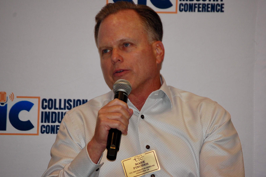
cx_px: 133
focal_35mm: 218
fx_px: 1606
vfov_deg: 6.3
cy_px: 88
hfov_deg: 9.5
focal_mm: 145
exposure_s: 1/60
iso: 400
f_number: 5.3
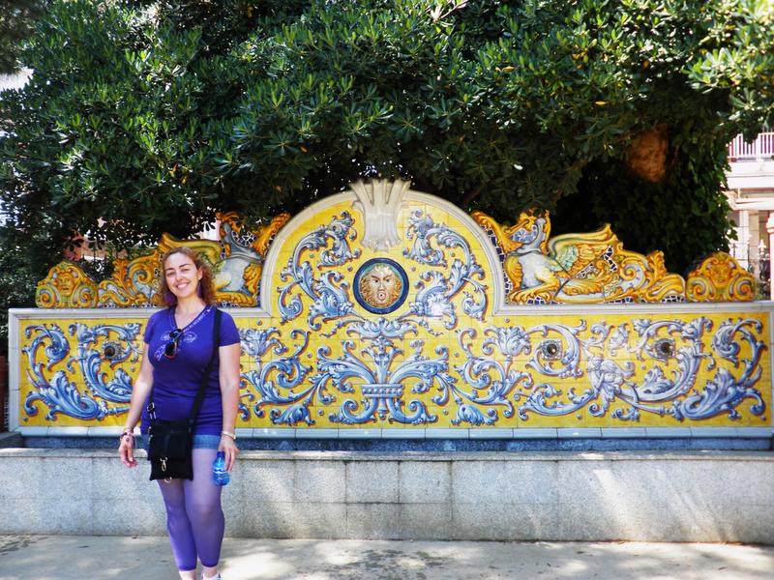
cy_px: 290
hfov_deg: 51.4
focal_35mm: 36
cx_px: 387
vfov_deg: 39.7
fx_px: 805
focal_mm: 6.3
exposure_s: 1/60
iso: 64
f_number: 3.5
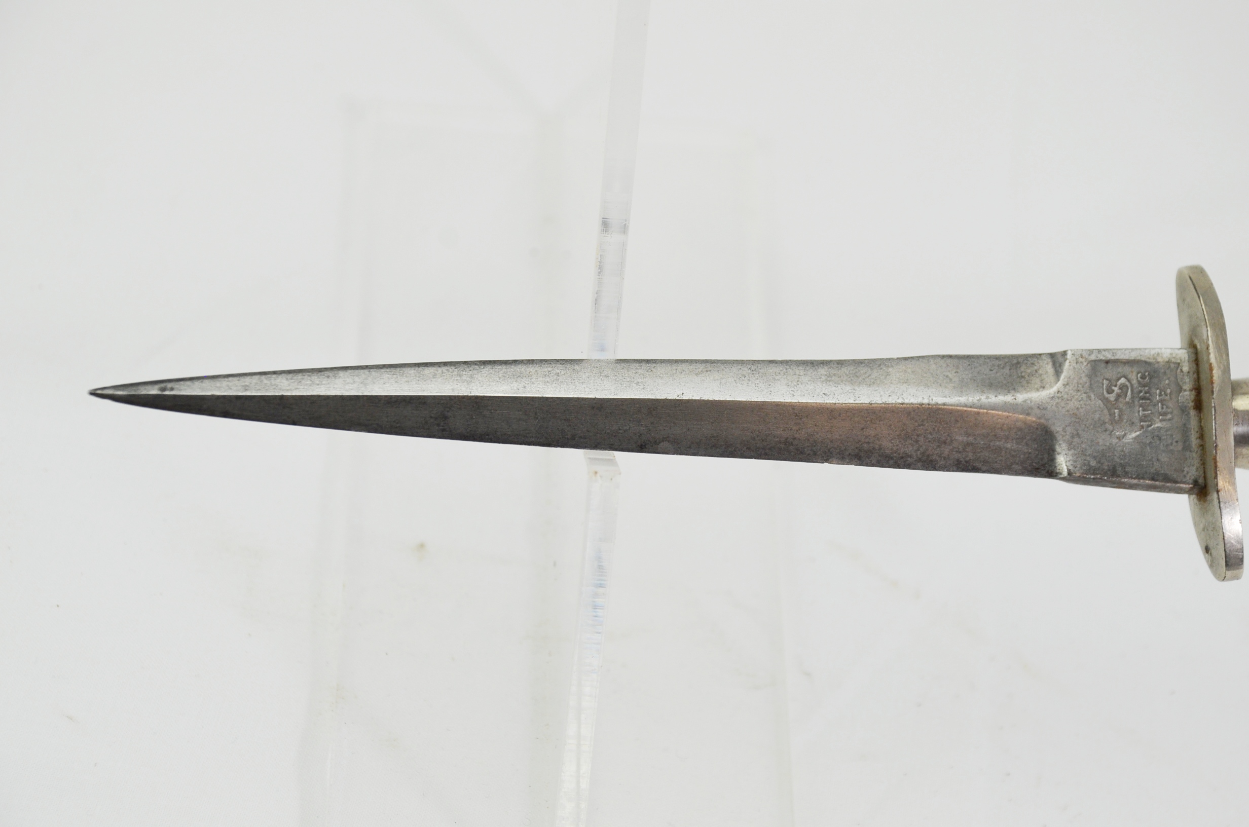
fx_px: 3635
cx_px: 624
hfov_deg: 19.5
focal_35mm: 105
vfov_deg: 13.0
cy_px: 414
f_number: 5.3
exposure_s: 1/250
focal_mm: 70
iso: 500
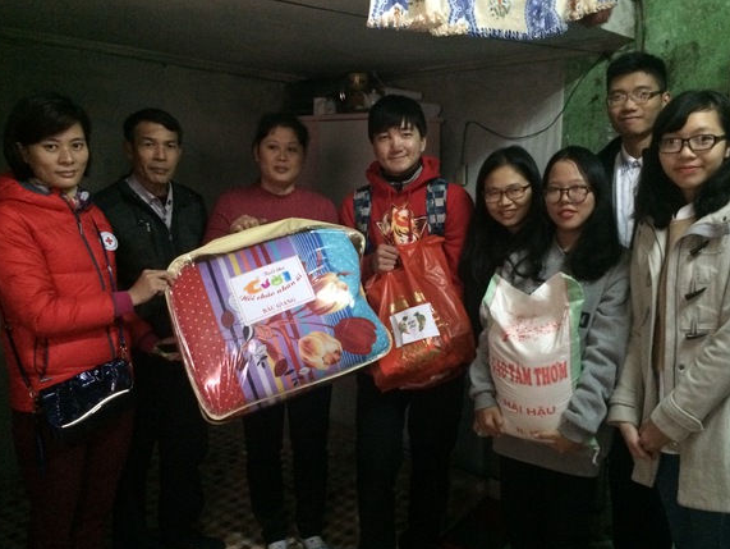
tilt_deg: -8.7
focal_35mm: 33
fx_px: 696
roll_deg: +0.7
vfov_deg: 43.0
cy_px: 280
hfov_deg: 55.2
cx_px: 410
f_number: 2.2
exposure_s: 1/17
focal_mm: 4.15
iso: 400
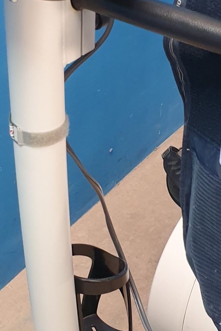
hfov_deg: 15.2
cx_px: 110
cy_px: 129
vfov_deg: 22.6
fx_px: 828
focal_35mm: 90
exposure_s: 1/33
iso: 320
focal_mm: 4.3
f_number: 2.4
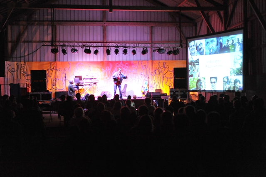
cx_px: 133
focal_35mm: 48
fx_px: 354
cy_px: 88
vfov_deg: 28.0
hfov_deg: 41.1
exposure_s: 1/160
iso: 6400
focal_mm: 48
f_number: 2.8
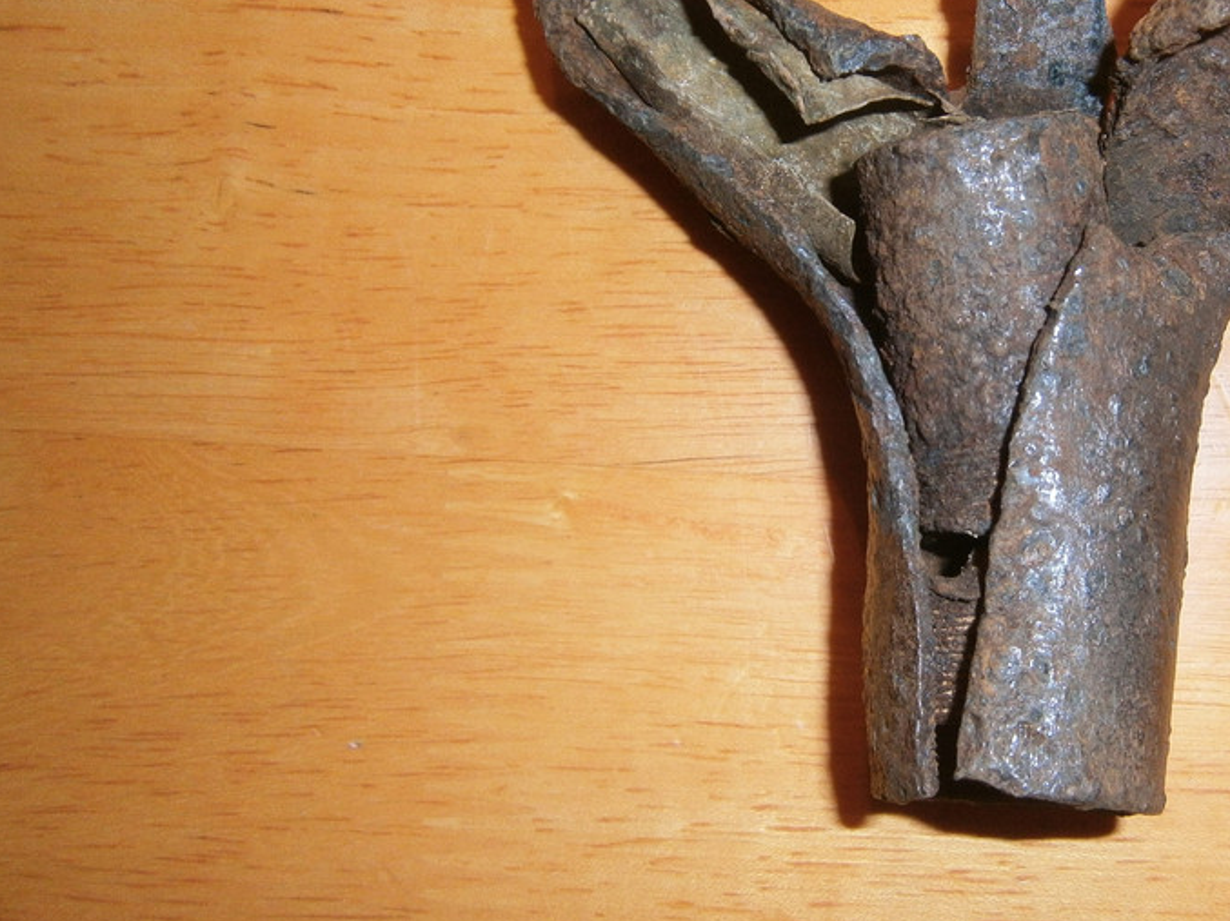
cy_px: 409
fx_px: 1456
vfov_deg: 35.1
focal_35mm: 41
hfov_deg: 44.2
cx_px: 935
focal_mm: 4.7
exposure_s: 1/30
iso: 125
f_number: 2.8
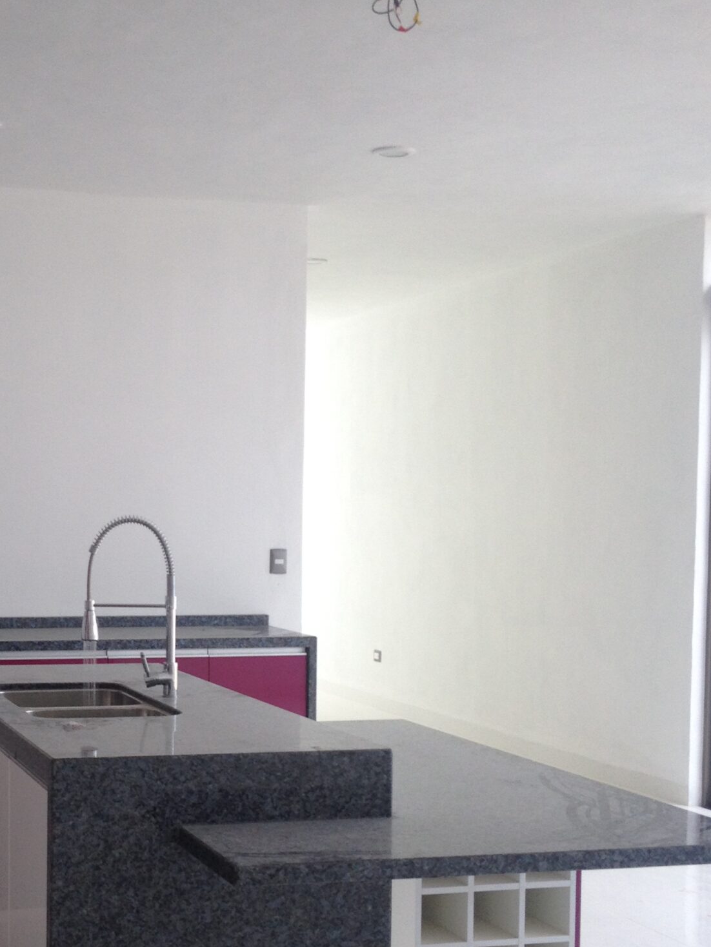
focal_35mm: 61
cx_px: 124
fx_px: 1670
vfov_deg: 31.5
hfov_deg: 23.6
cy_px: 618
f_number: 2.4
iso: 50
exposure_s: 1/120
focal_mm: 4.28
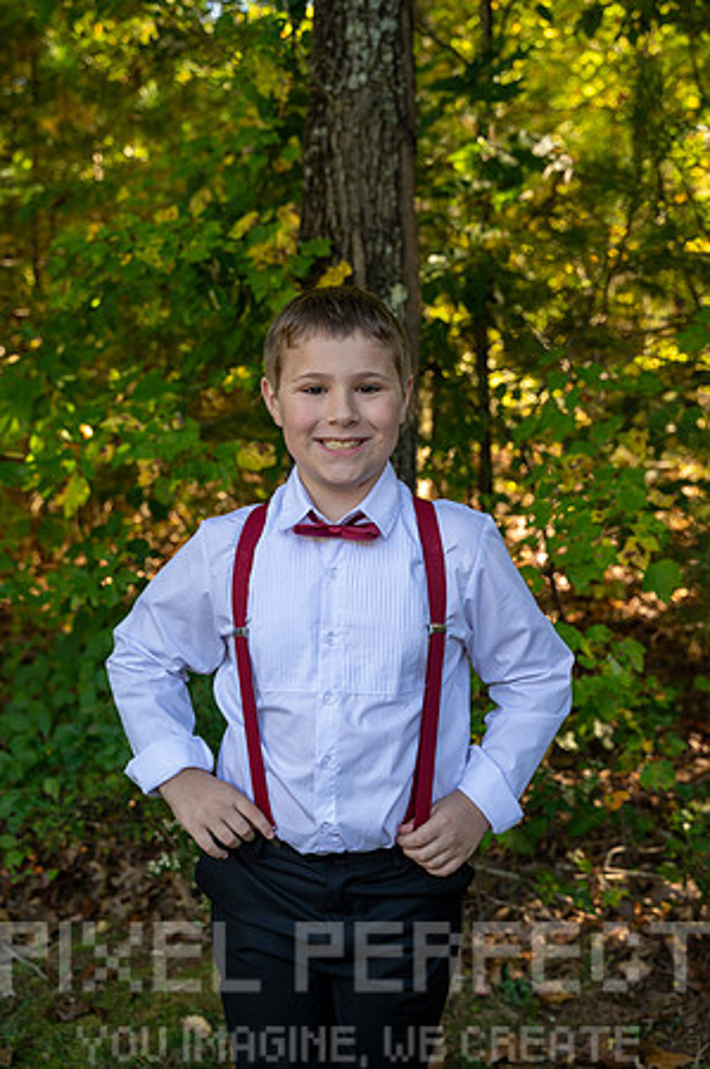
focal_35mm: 50
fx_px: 1482
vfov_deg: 39.6
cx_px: 355
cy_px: 534
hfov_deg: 26.9
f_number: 4.5
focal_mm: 50
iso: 640
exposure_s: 1/200
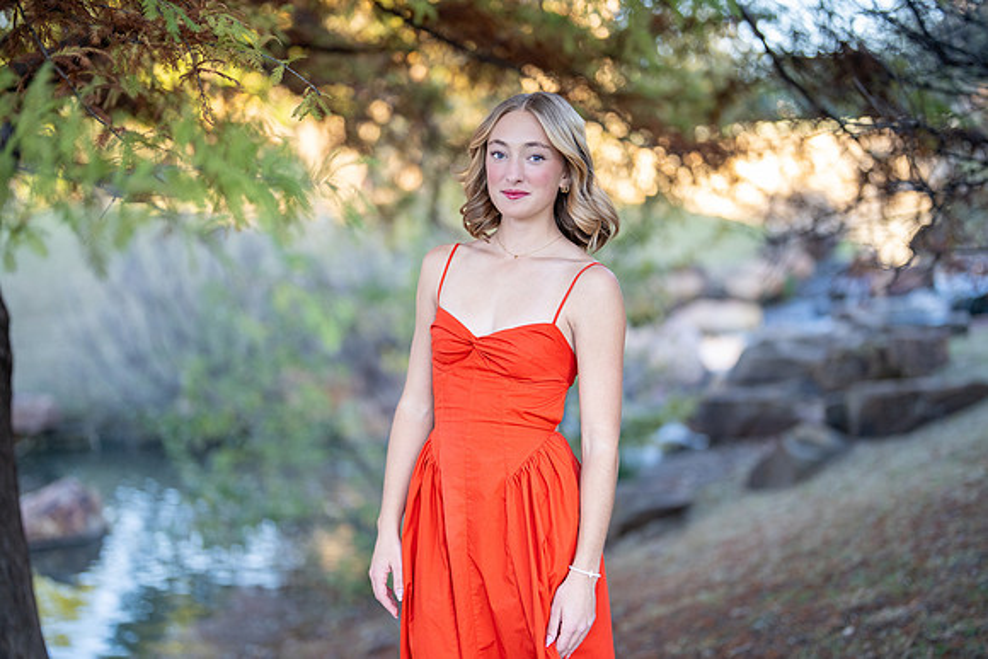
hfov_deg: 39.5
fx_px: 1377
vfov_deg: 26.9
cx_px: 492
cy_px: 328
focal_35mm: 50
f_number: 1.2
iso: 400
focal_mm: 50
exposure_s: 1/1000
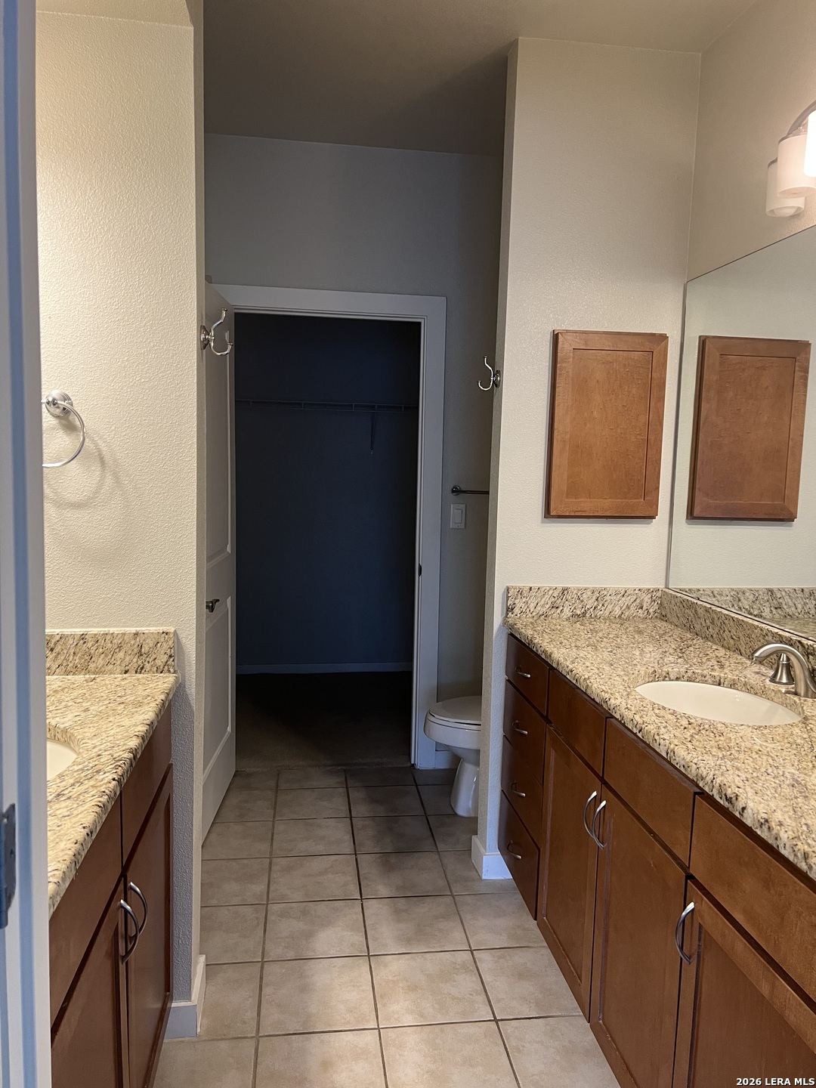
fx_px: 817
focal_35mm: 26
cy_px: 544
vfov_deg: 67.3
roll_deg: -0.8
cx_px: 408
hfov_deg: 53.1
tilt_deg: -4.9
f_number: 1.5
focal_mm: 5.7
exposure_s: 1/60
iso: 125
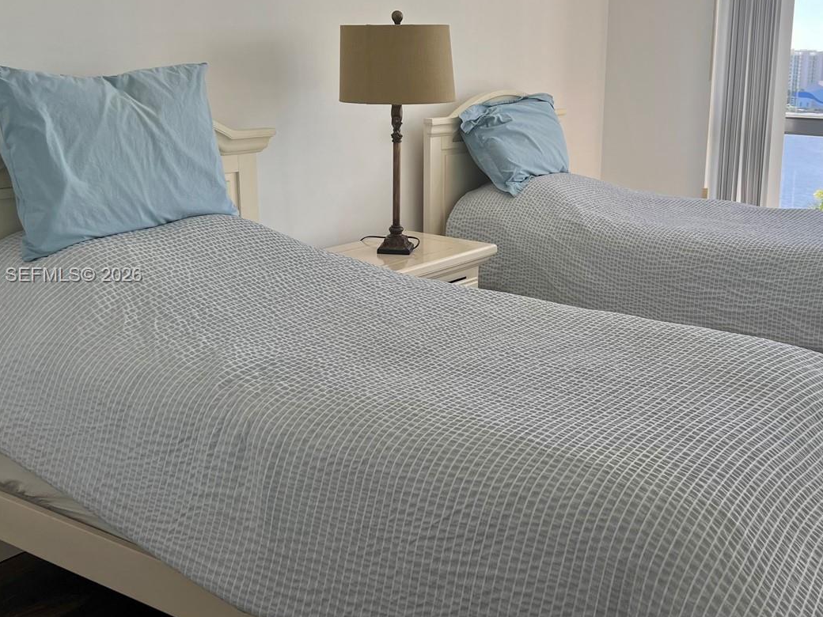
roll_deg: -0.7
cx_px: 529
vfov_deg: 35.9
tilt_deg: -14.4
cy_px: 276
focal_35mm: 40
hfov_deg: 46.3
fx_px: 951
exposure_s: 1/377
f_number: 1.5
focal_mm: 5.7
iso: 50
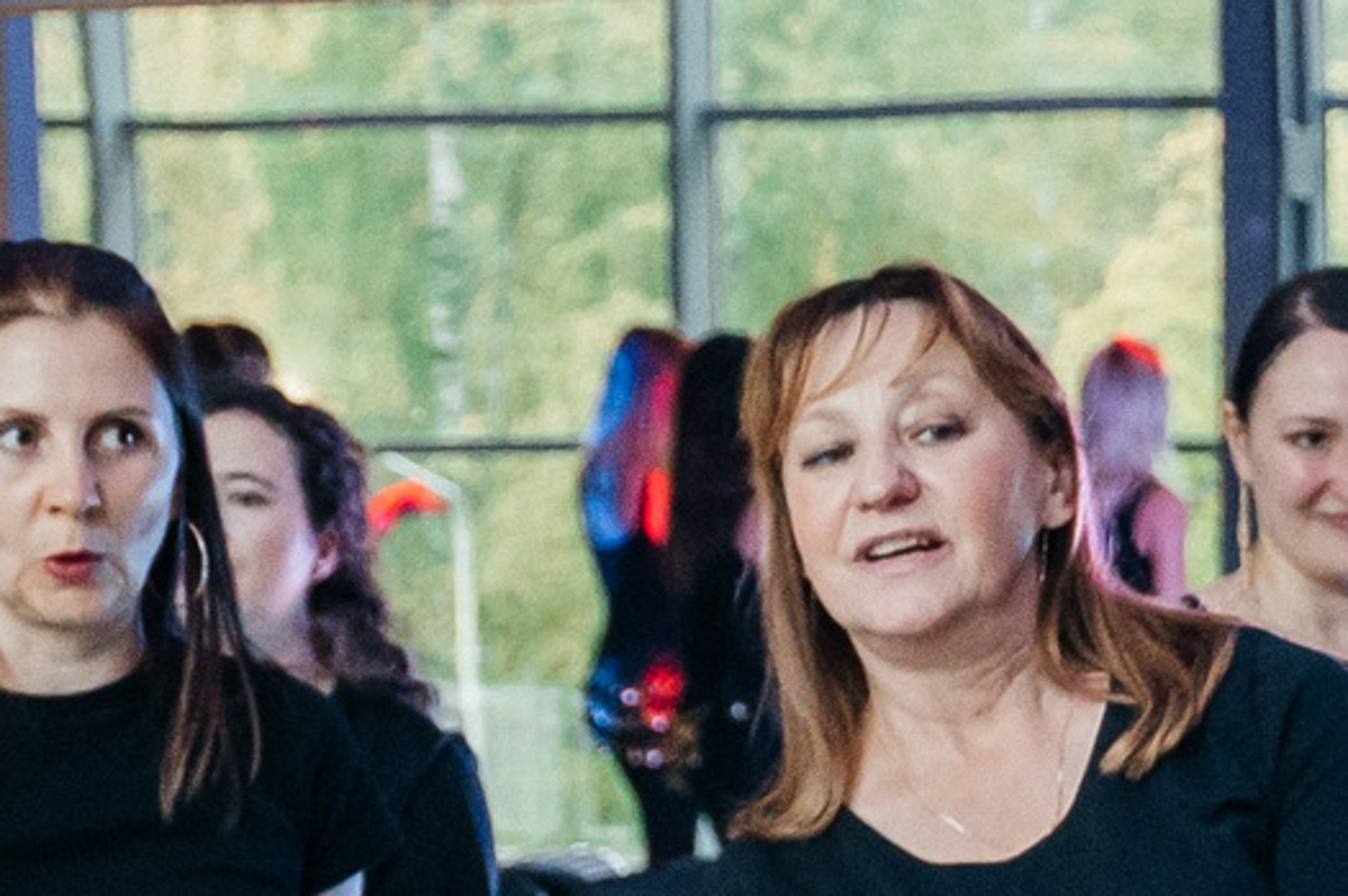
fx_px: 5574
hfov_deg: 13.7
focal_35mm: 149
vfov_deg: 8.7
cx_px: 1113
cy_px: 1754
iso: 5600
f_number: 2.8
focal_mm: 28
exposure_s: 1/60
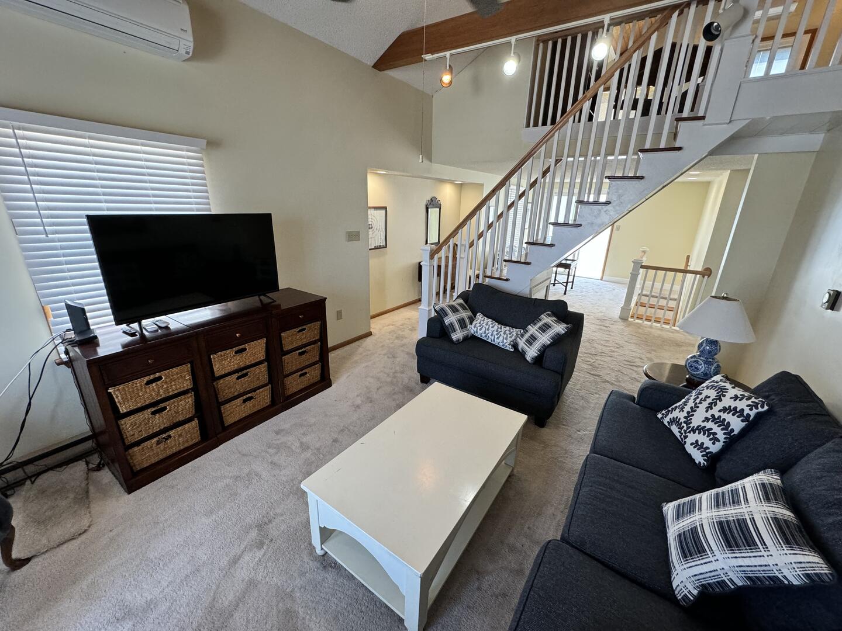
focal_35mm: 14
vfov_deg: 85.7
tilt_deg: -18.0
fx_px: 341
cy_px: 316
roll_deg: -2.3
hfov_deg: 102.1
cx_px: 421
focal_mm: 2.22
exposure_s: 1/120
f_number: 2.2
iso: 250
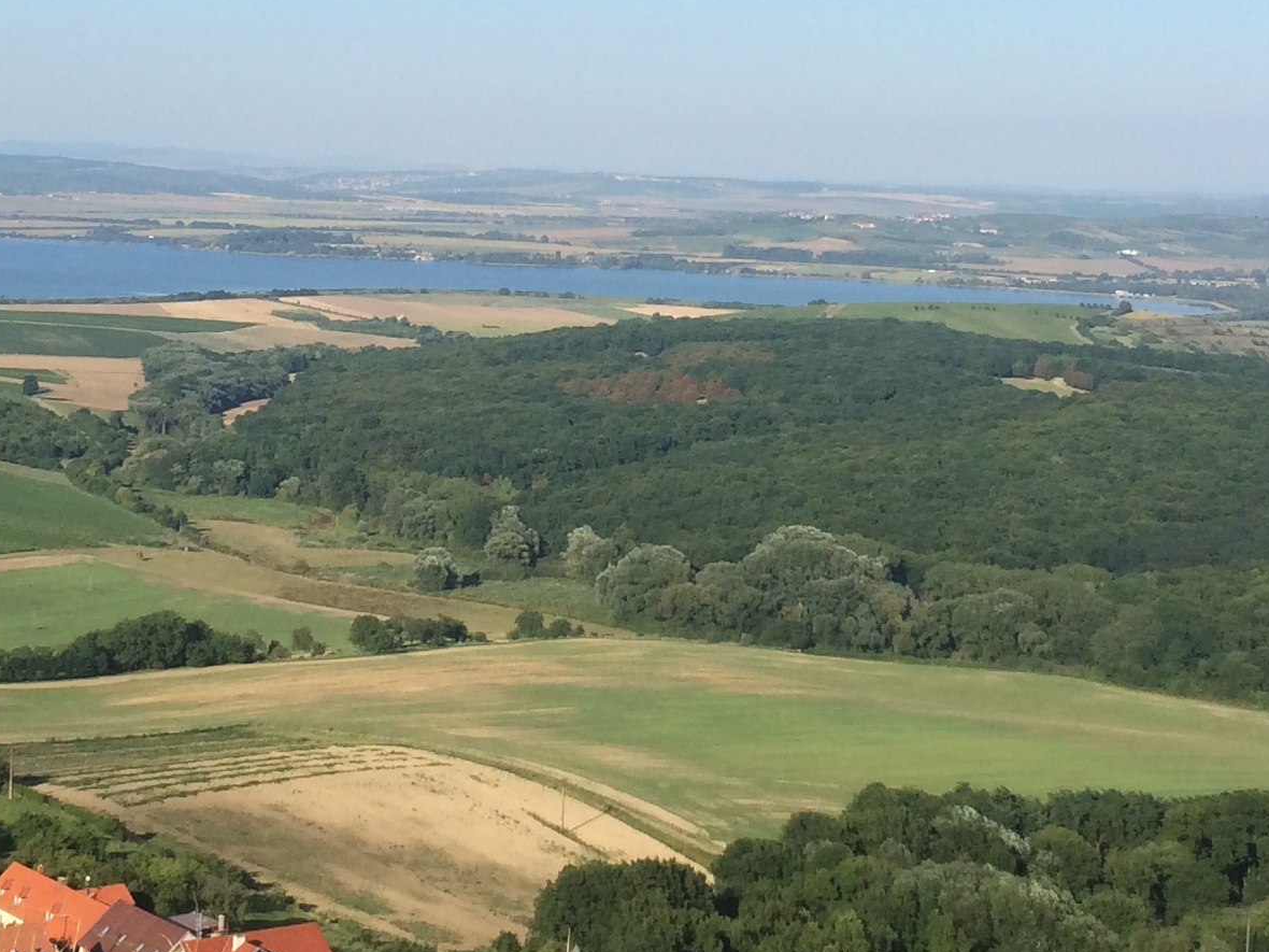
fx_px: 3043
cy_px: 174
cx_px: 489
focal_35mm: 83
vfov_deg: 17.6
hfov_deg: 23.5
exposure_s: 1/2283
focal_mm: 4.12
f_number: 2.2
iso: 32
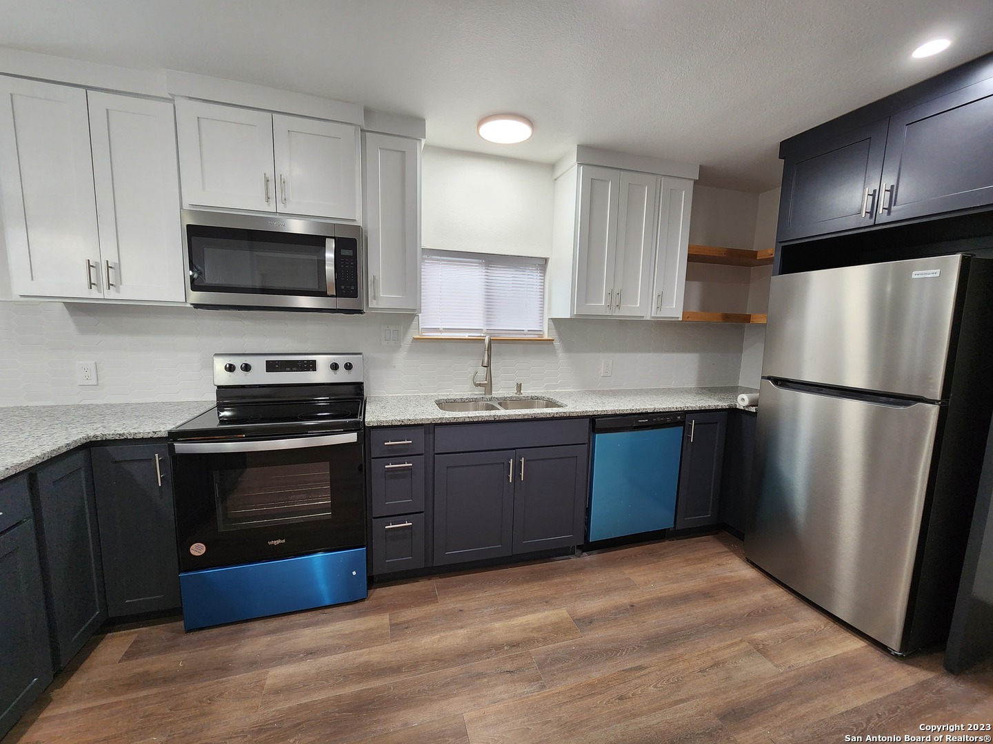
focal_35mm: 13
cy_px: 372
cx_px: 496
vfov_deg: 89.9
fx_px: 373
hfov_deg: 106.2
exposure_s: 1/60
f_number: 2.2
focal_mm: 2.2
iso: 160
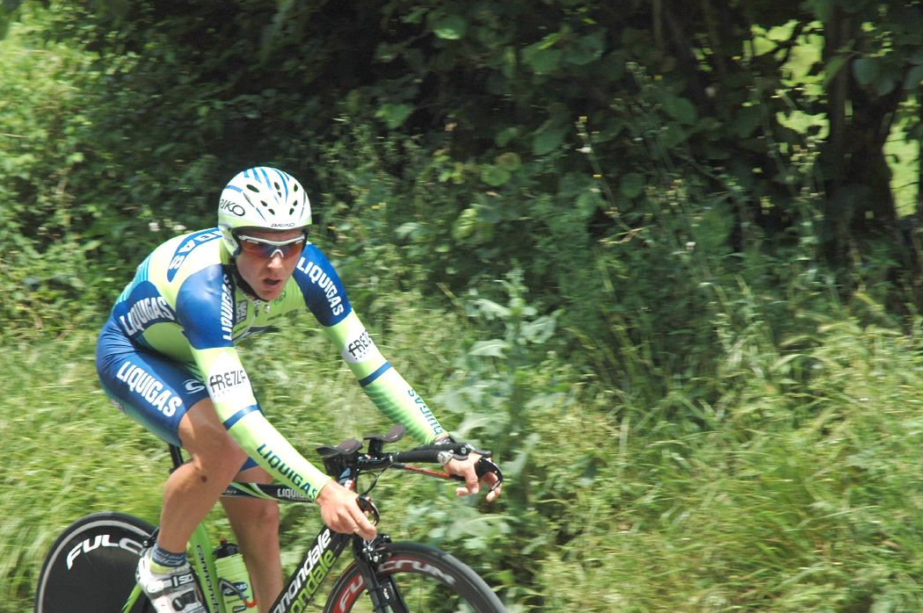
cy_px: 326
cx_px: 402
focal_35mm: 128
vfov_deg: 10.7
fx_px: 3279
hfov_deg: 16.0
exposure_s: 1/500
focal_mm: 70
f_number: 7.1
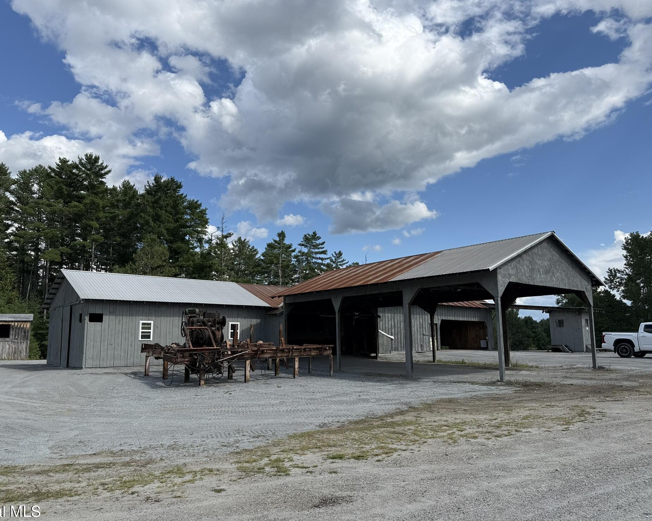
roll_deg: +0.4
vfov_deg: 54.9
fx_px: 502
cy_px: 265
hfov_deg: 66.0
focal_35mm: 26
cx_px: 322
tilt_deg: +8.6
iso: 80
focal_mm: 6.76
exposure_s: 1/6173
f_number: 1.78
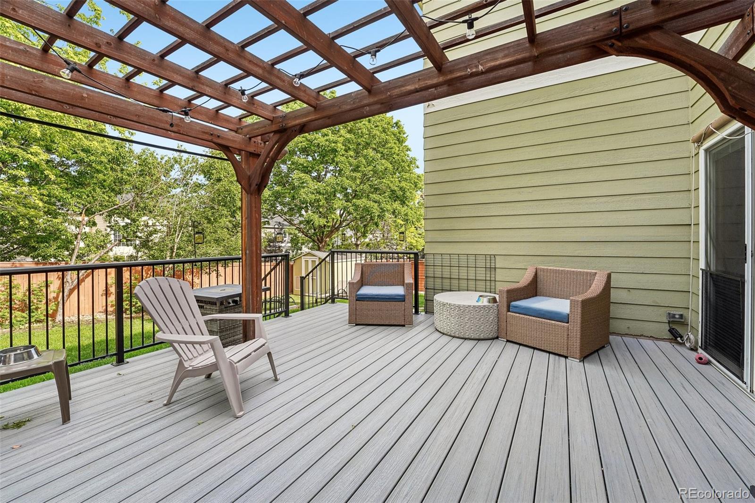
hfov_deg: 104.3
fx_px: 294
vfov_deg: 81.2
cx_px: 378
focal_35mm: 14
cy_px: 252
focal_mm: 14
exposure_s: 1/60
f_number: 8
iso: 100
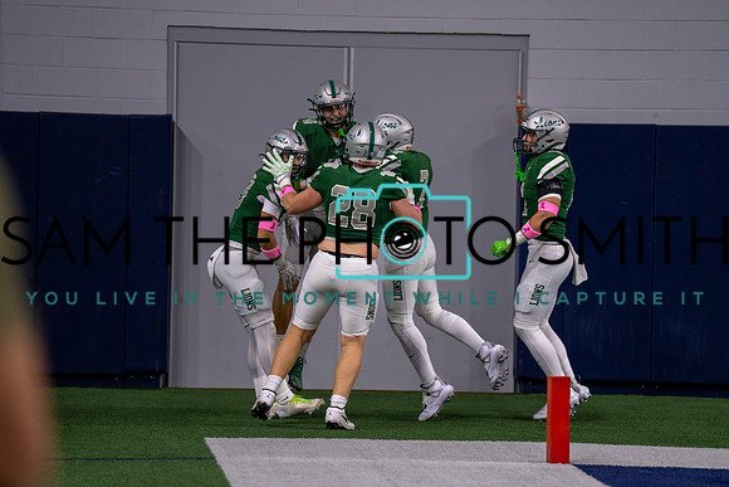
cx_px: 362
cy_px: 243
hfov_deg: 10.2
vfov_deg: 6.8
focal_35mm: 203
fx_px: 4104
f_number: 2.8
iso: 2000
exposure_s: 1/1000
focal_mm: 200
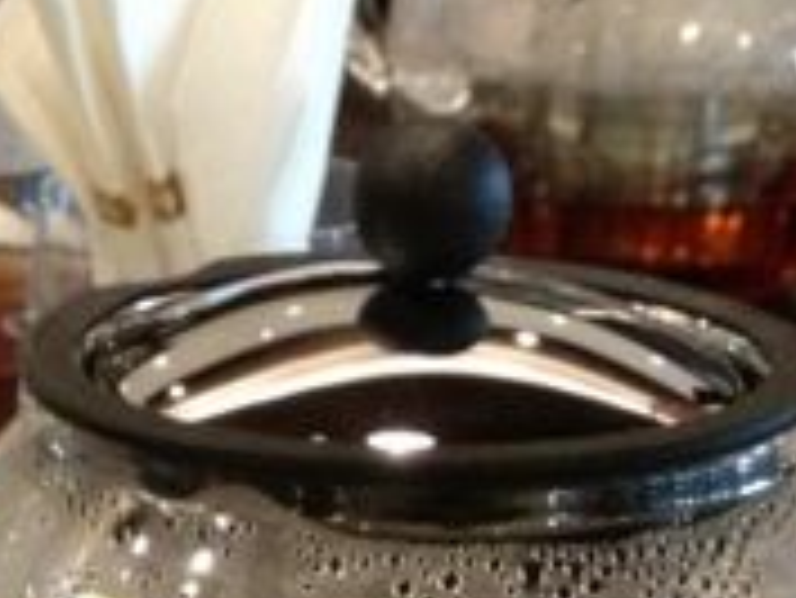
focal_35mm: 158
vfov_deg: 9.1
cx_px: 153
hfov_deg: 12.4
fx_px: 3636
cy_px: 1007
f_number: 2.4
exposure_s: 1/15
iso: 400
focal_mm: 4.28
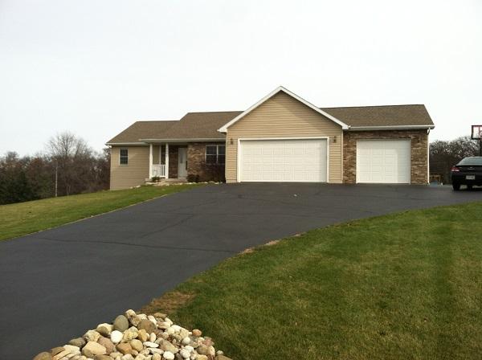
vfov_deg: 40.6
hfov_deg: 52.7
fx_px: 487
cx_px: 241
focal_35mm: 35
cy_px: 180
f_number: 2.8
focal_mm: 3.85
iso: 80
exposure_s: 1/1154
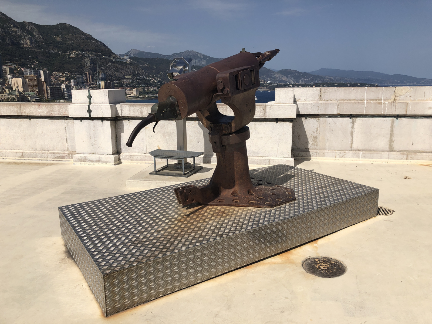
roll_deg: -1.0
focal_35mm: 28
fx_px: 349
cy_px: 162
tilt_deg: -11.1
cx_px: 216
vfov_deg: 49.7
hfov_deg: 63.4
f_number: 1.8
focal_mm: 3.99
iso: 25
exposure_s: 1/4808
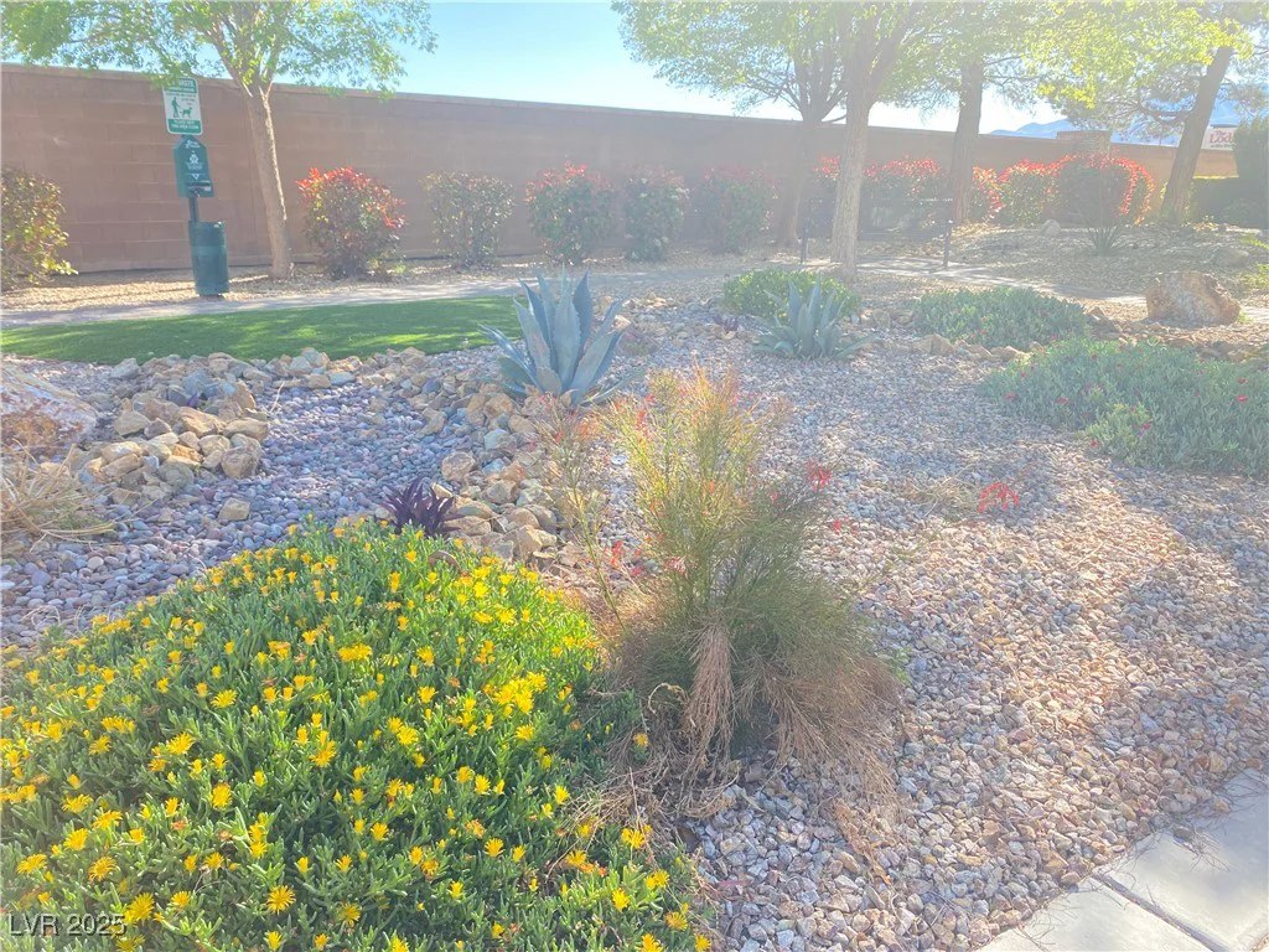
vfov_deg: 53.1
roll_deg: +0.5
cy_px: 476
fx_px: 953
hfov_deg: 67.3
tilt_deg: -18.1
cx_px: 634
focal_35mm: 26
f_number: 1.8
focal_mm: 4.25
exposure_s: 1/405
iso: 32
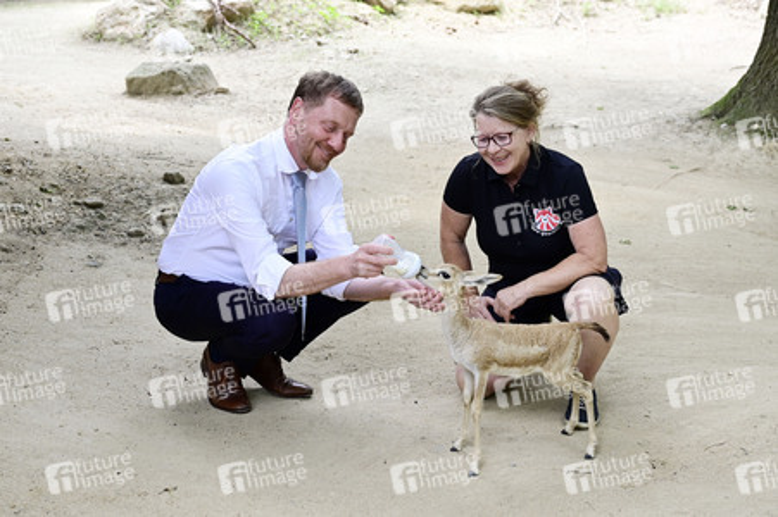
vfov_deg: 32.6
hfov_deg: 47.4
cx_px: 389
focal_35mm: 41
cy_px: 258
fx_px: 885
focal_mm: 41
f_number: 4
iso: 400
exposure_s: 1/250
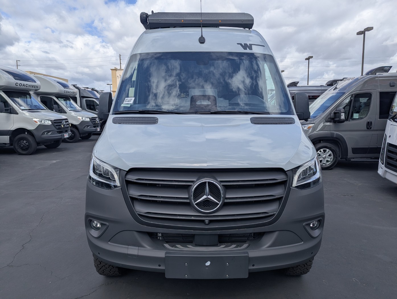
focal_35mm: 24
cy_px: 150
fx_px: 276
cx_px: 198
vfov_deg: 56.9
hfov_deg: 71.5
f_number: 1.85
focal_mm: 6.81
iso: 48
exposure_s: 1/1984
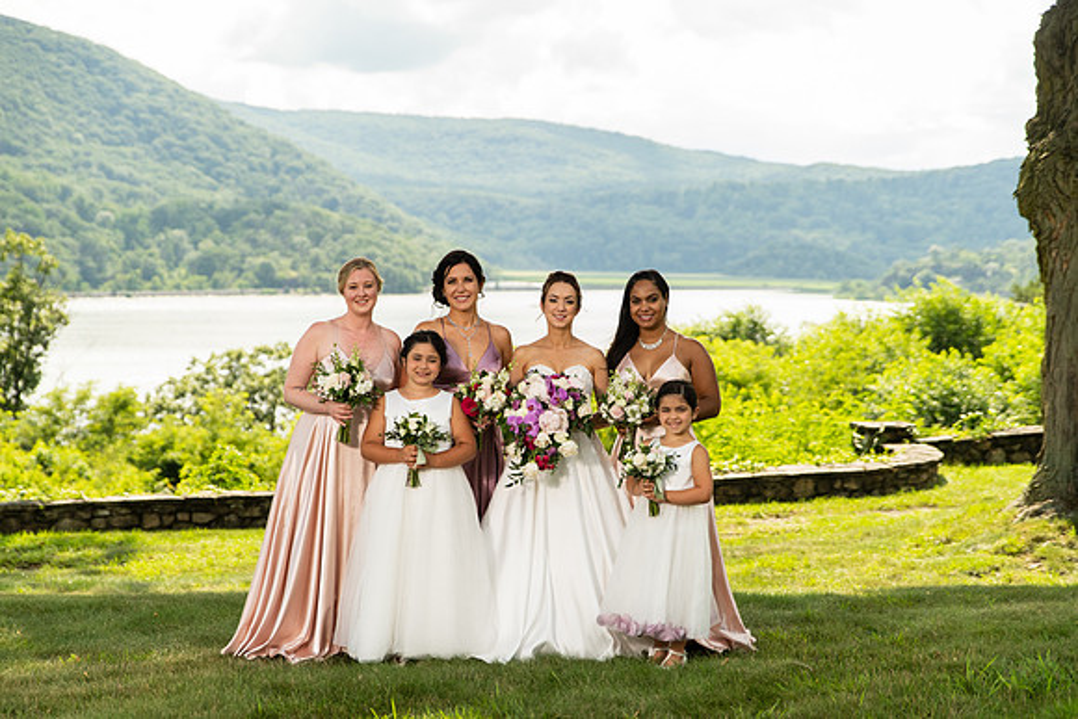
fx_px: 2056
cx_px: 561
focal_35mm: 69
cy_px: 360
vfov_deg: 19.8
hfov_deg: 29.4
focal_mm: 64
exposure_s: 1/4000
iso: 1000
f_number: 2.8
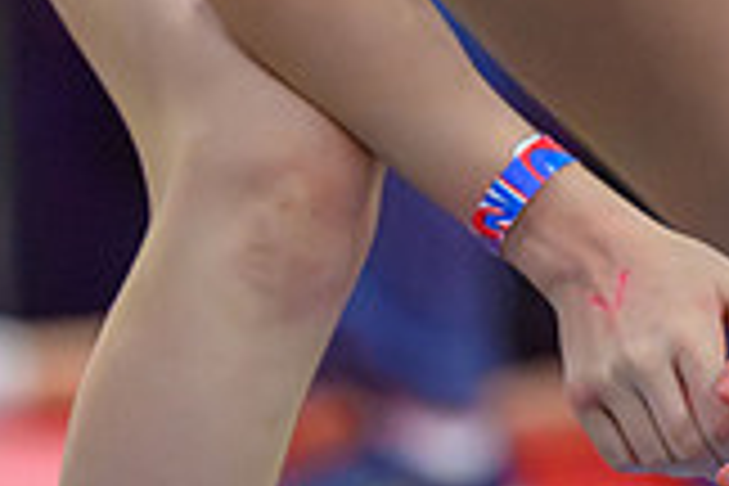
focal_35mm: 860
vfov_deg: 1.6
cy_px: -183
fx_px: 17414
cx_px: 559
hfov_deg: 2.4
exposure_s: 1/800
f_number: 2.8
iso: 16000
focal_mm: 175
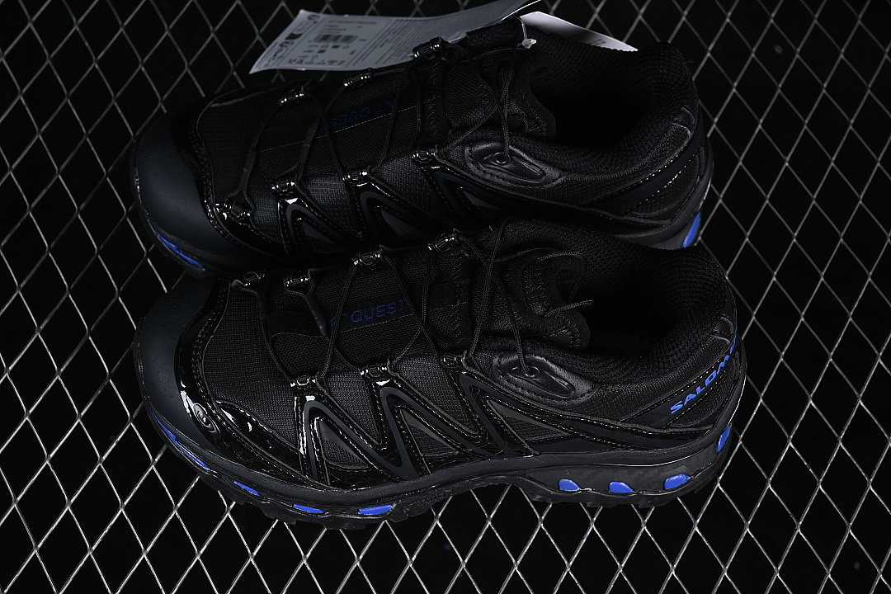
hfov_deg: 27.0
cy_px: 297
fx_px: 1856
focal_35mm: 75
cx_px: 446
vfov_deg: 18.2
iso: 160
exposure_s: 1/50
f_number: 6.3
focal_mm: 50
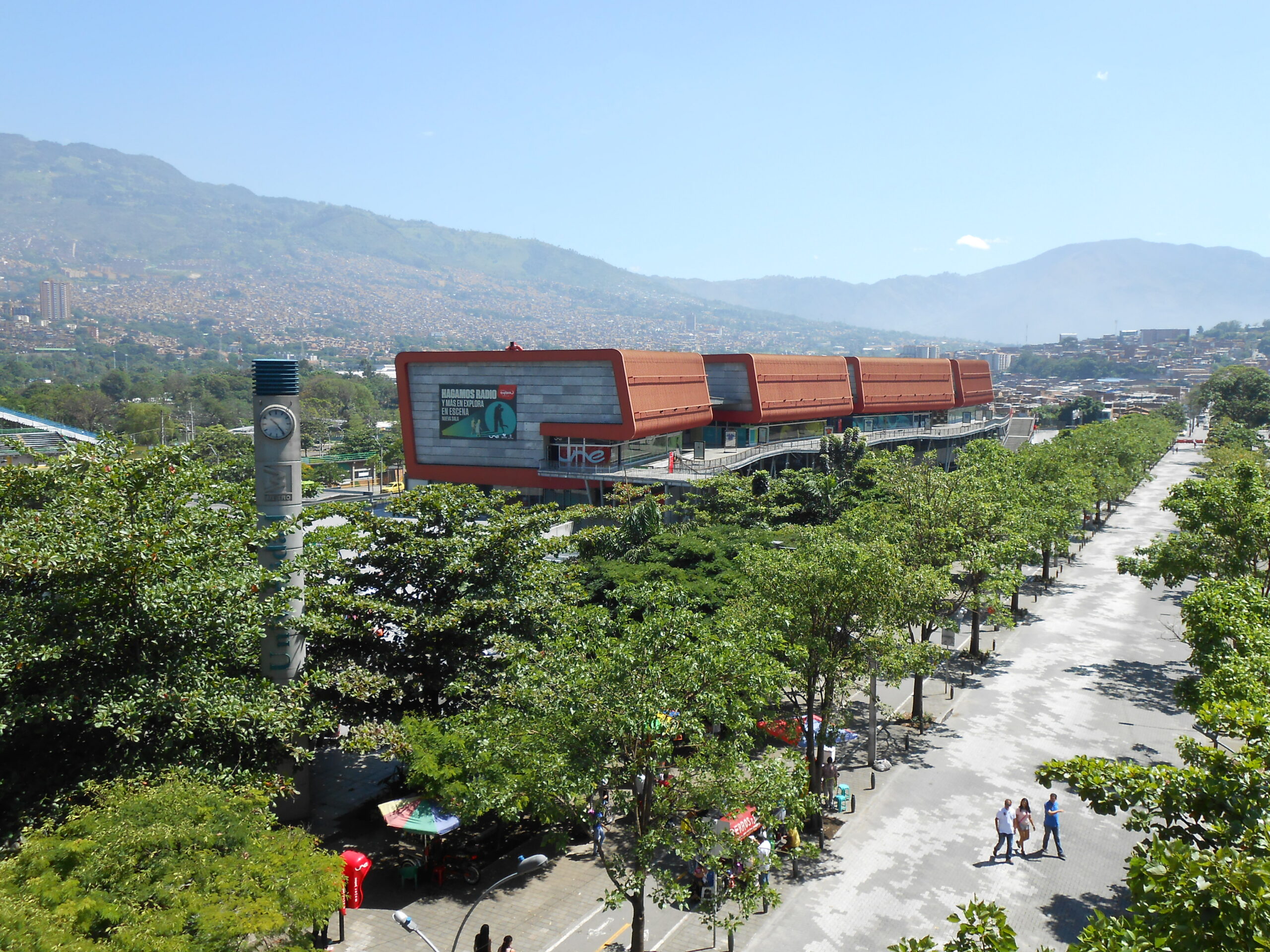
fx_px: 1101
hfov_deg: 60.0
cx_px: 635
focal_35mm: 30
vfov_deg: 46.8
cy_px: 476
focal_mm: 5.3
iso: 80
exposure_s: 1/500
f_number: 3.8
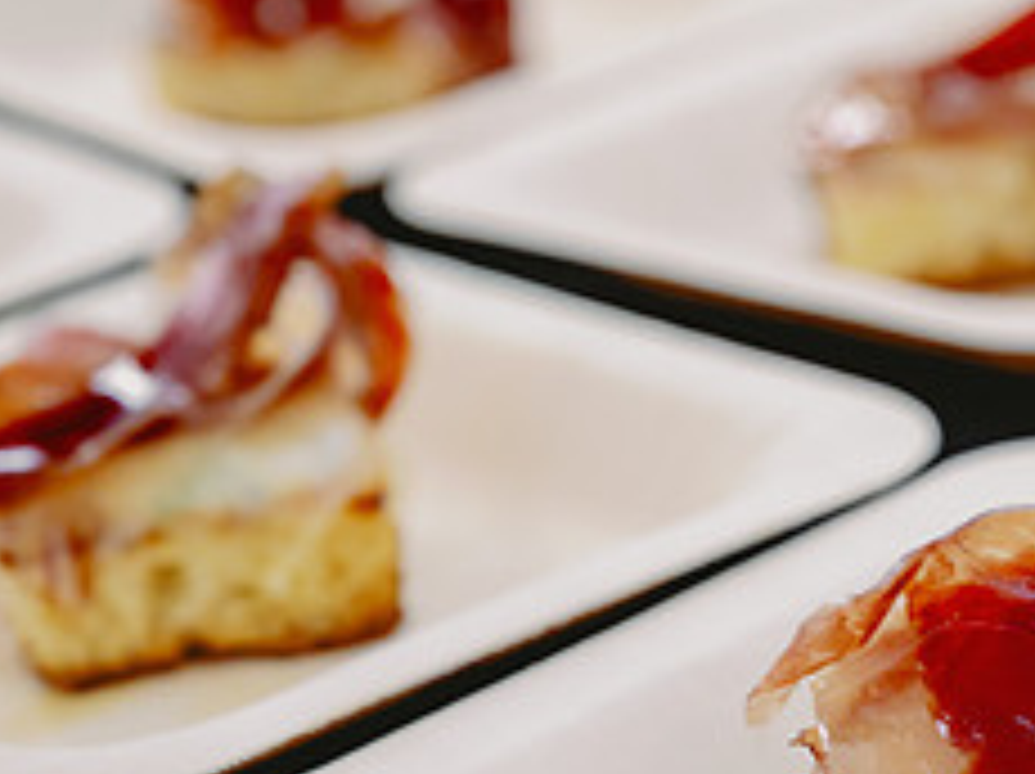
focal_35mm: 170
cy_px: 605
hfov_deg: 11.5
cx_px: 1116
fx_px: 5078
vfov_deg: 8.7
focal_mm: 70
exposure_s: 1/800
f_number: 5.6
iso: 800
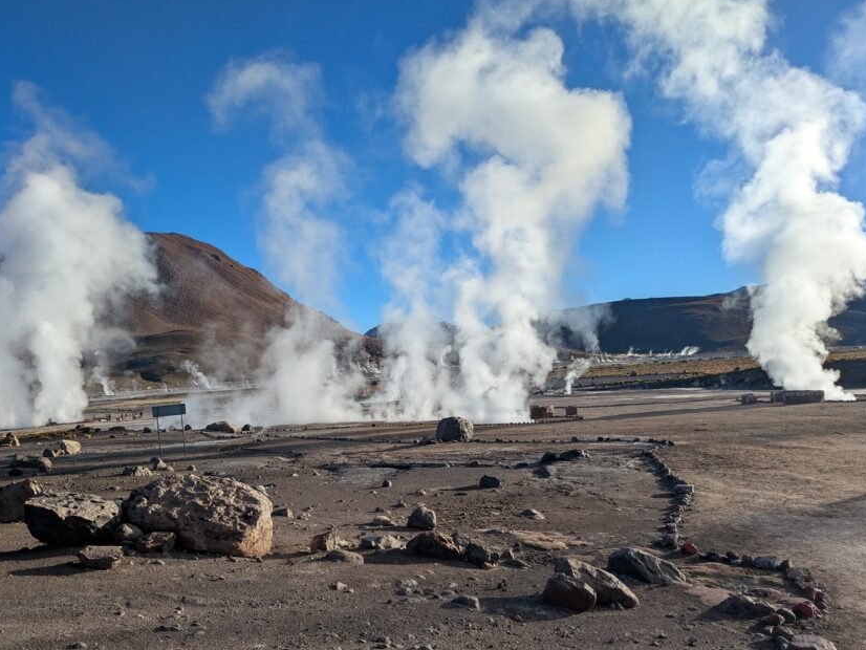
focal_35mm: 31
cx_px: 417
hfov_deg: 58.3
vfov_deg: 45.3
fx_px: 776
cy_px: 374
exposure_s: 1/3378
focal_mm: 5.43
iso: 49
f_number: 1.89
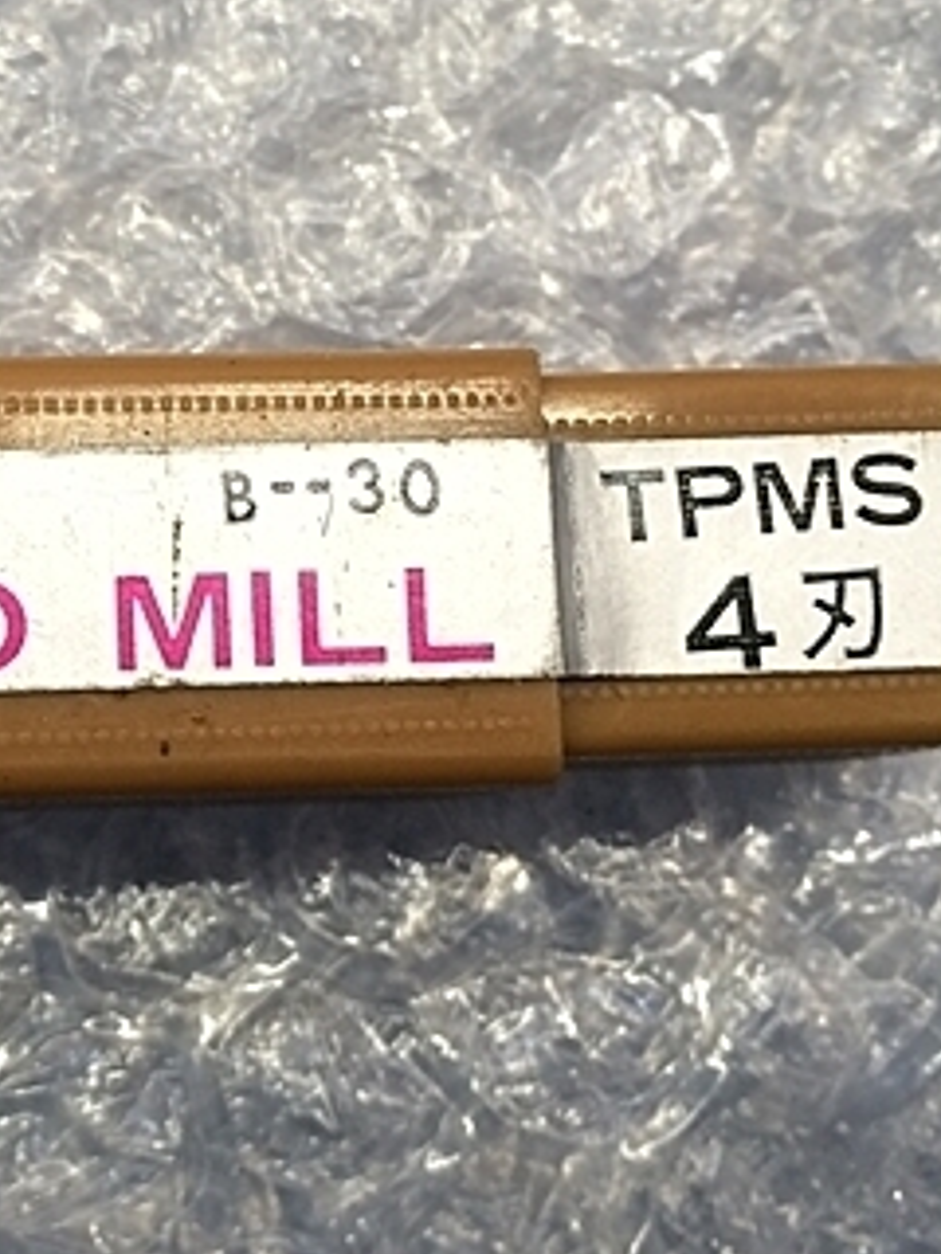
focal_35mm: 58
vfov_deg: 33.2
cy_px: 600
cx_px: -51
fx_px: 2102
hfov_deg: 23.9
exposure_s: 1/30
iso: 50
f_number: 2.2
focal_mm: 4.15
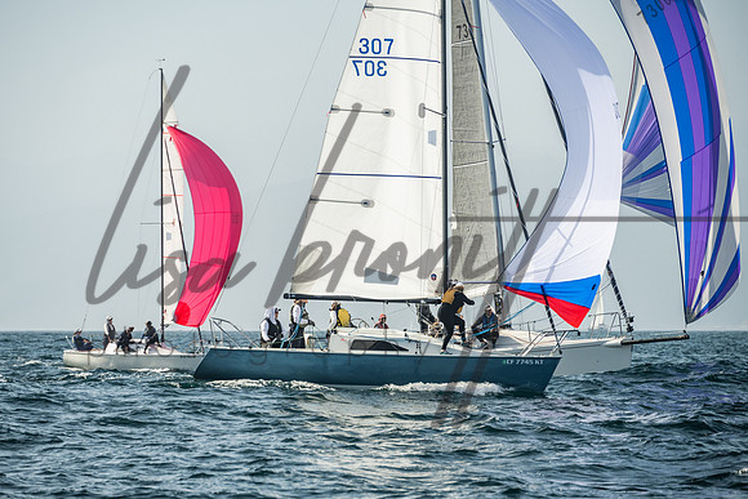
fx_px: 4832
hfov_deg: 8.9
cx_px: 335
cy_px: 277
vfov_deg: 5.9
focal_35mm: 232
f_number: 6.3
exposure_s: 1/1000
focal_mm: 200
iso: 320
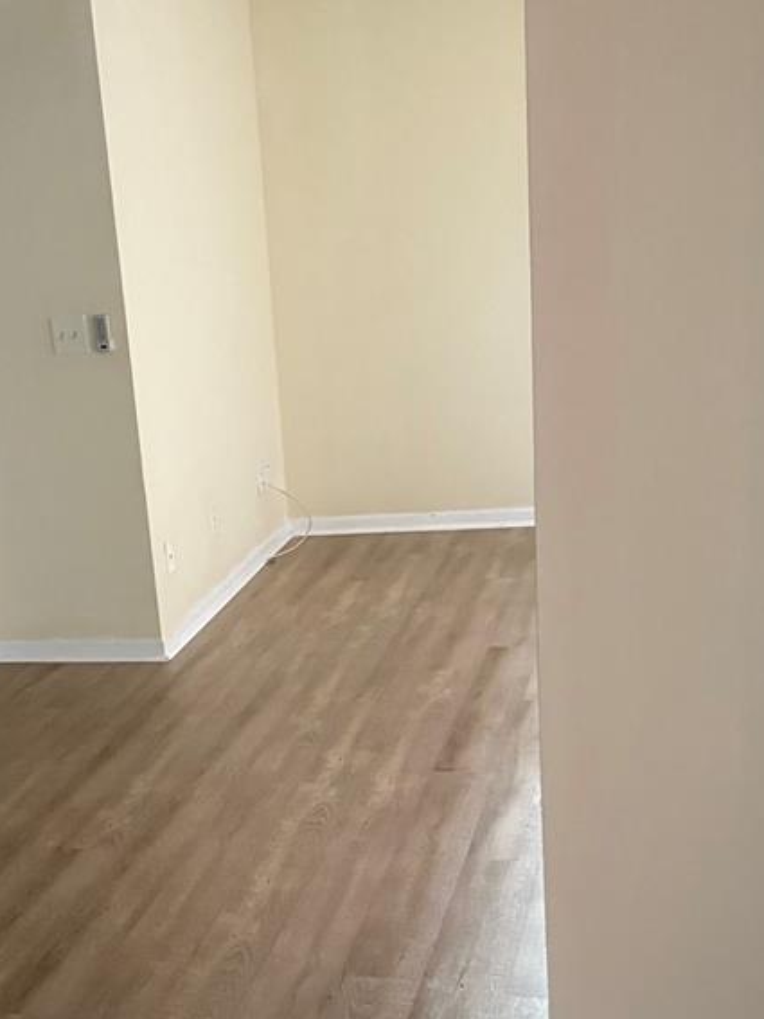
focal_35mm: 55
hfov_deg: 26.1
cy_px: 760
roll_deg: +6.9
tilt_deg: -18.6
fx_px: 1619
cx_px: 158
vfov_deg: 34.2
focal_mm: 5.96
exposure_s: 1/30
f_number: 1.6
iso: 640
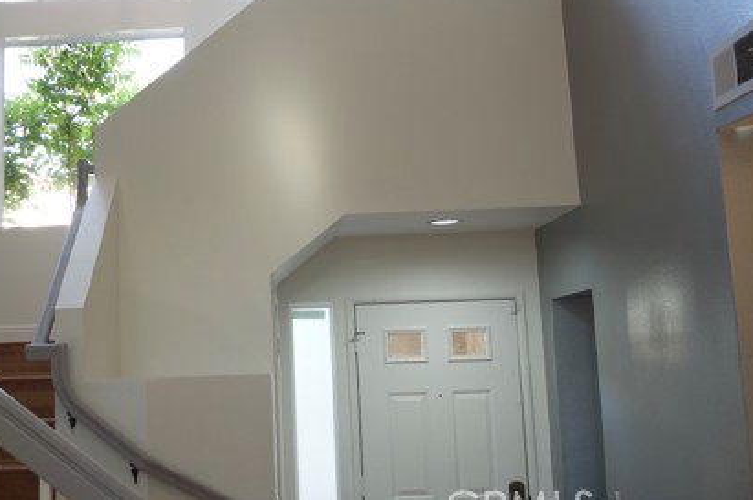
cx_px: 209
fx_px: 1124
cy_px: 144
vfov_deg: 24.9
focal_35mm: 54
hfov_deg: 36.4
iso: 100
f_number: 3.8
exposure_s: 1/15
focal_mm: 23
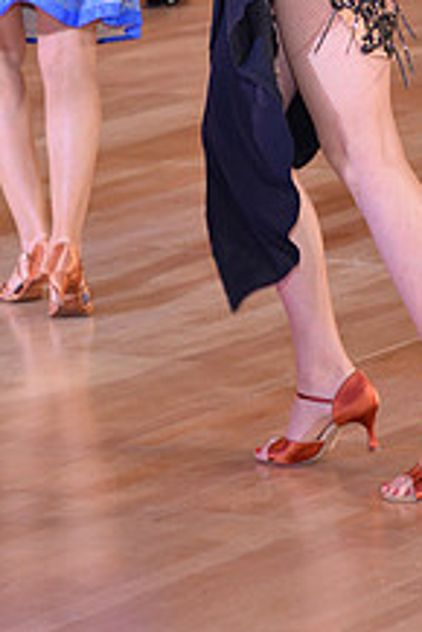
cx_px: 115
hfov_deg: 5.2
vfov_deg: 7.6
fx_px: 4687
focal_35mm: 267
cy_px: -160
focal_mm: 100
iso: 1600
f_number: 5.6
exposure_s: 1/250
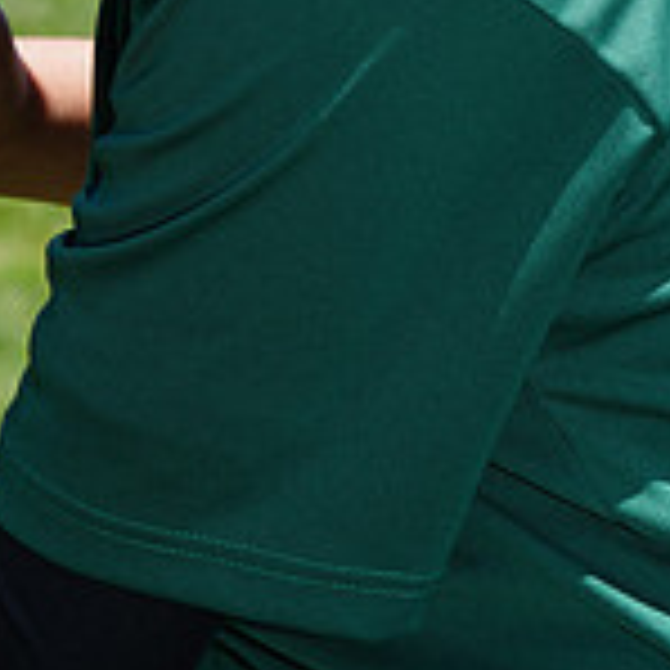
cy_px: -576
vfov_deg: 3.6
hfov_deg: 3.6
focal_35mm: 489
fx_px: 10708
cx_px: 304
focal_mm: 148
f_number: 10
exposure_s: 1/200
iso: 200
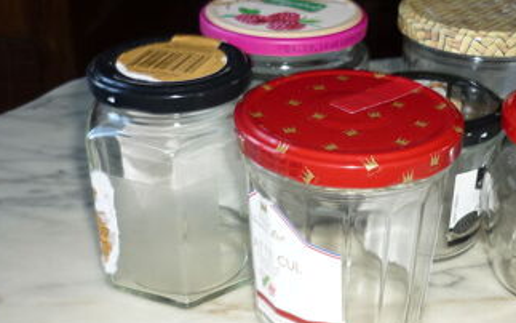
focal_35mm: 52
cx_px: 340
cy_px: 198
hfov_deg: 38.5
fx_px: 731
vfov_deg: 24.8
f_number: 2.8
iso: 100
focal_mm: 5.5
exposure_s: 1/30
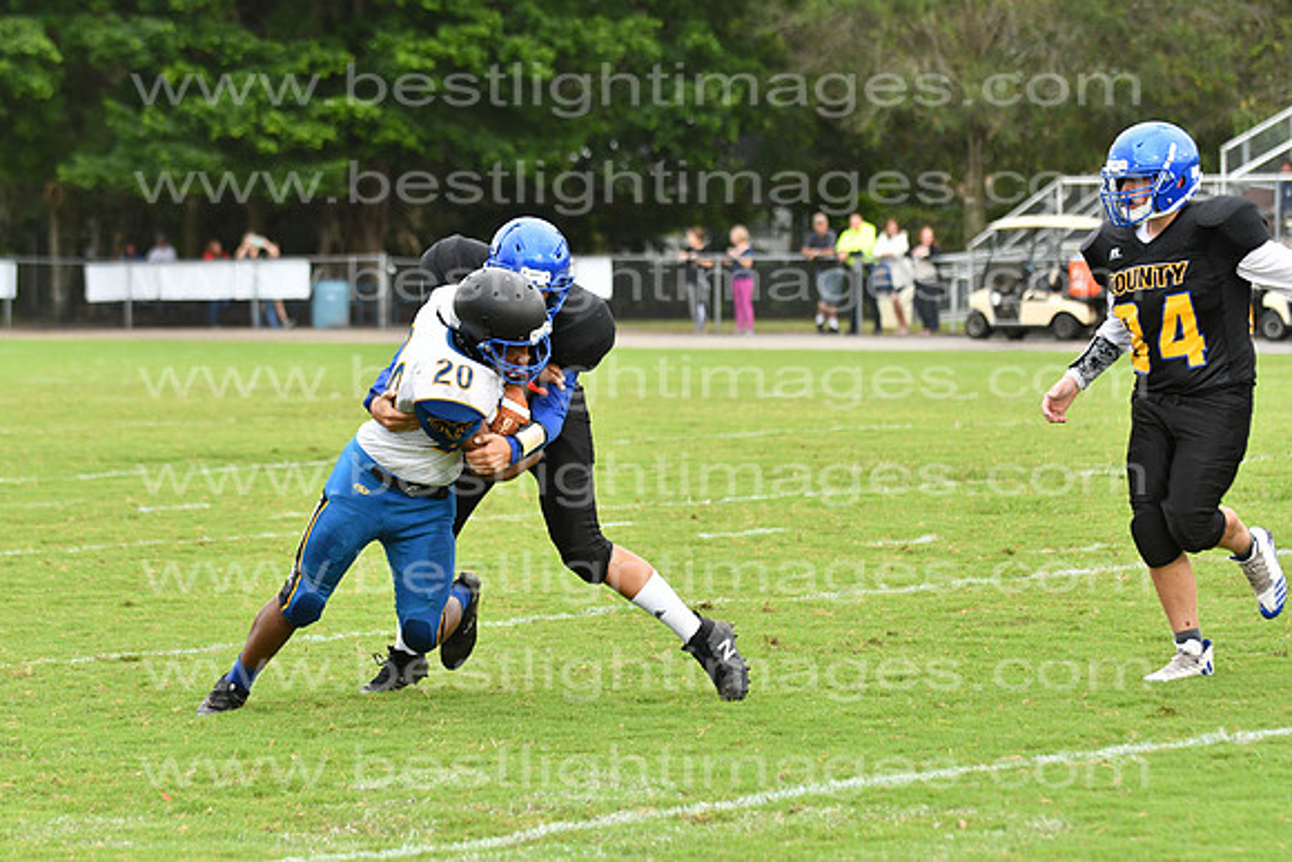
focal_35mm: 210
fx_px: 7538
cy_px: 431
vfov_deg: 6.5
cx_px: 646
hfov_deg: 9.8
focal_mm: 140
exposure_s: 1/1250
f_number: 3.5
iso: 800
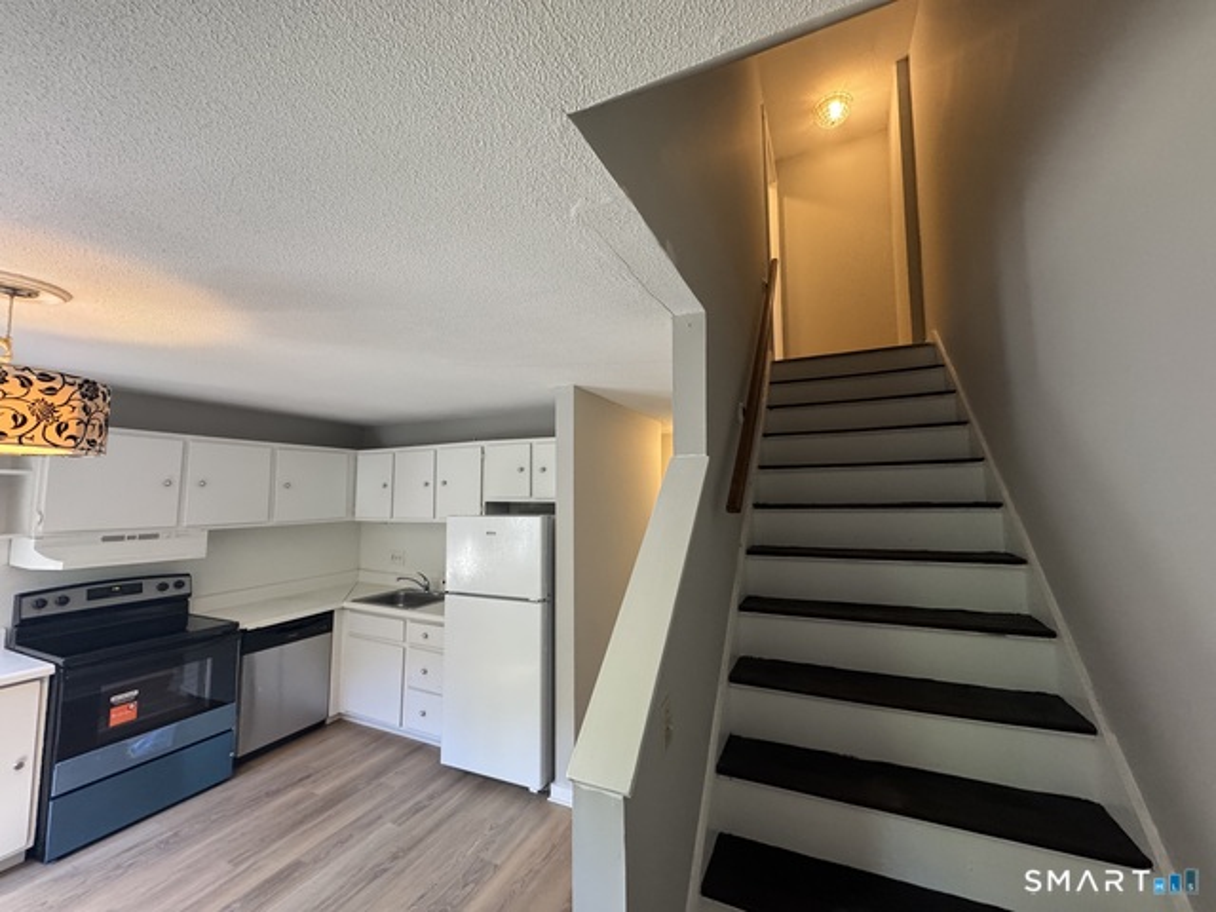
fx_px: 492
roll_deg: +0.4
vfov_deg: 85.7
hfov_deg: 102.1
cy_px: 456
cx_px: 608
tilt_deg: +3.8
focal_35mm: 14
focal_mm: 2.22
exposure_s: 1/60
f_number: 2.2
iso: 320
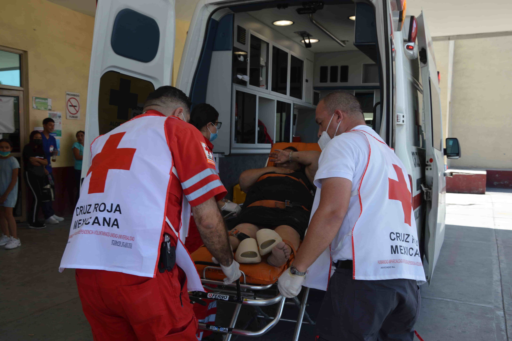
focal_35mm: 36
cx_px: 256
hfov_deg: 53.2
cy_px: 170
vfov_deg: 36.8
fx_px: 512
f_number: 6.3
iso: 100
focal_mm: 24
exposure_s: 1/160
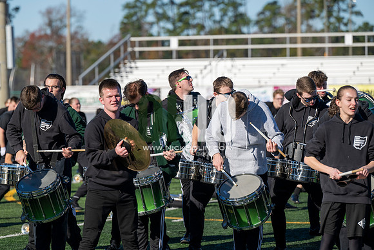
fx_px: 2078
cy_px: 125
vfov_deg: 6.9
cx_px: 187
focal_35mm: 200
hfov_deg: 10.3
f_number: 5
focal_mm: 200
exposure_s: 1/2000
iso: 200
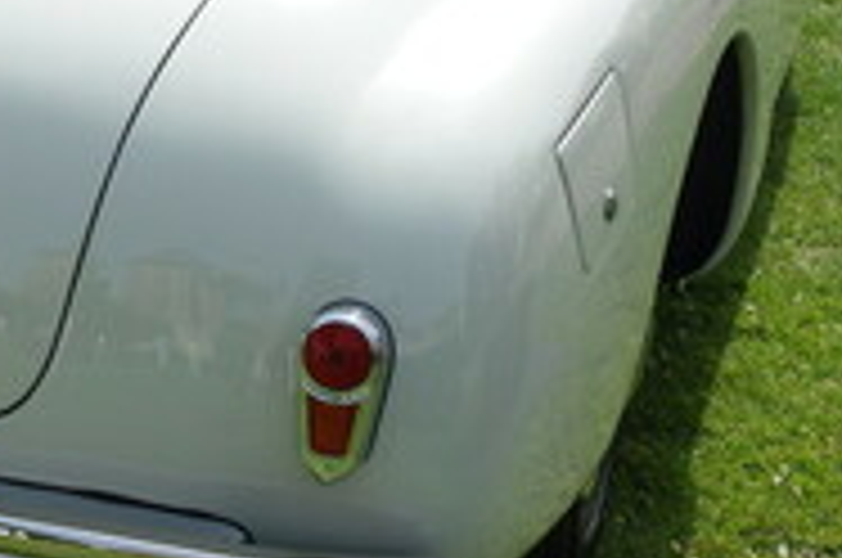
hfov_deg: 21.5
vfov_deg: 15.1
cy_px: 198
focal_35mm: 90
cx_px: -81
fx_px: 2101
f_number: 5.6
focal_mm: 10.4
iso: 125
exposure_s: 1/400
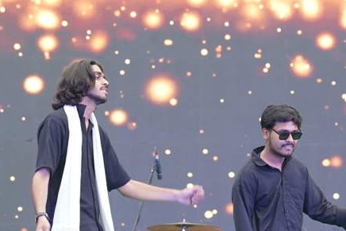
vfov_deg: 5.2
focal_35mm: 264
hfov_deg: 7.8
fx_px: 2538
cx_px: 168
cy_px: 191
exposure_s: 1/125
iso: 640
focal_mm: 96
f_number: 3.5
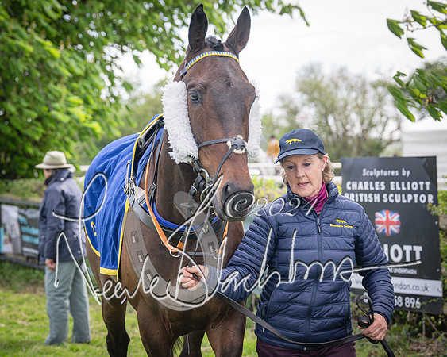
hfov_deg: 17.4
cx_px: 201
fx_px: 1460
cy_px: 178
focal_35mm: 110
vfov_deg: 14.0
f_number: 5
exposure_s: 1/400
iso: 200
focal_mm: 98
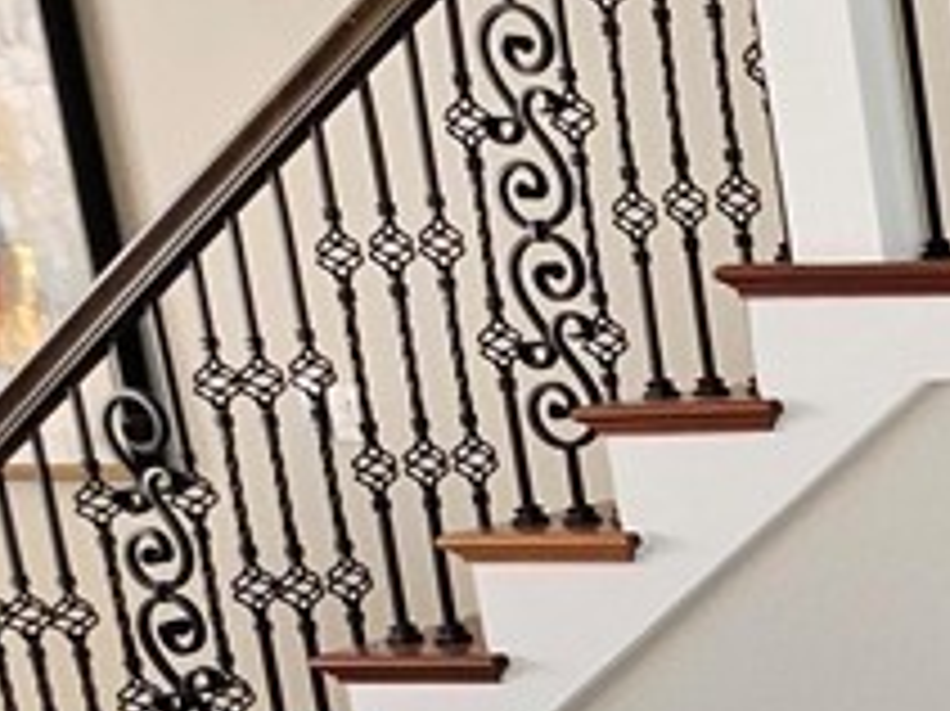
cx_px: 1941
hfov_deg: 18.5
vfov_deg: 23.1
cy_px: 490
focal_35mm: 63
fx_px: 1728
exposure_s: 1/60
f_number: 2.2
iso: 100
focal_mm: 1.74
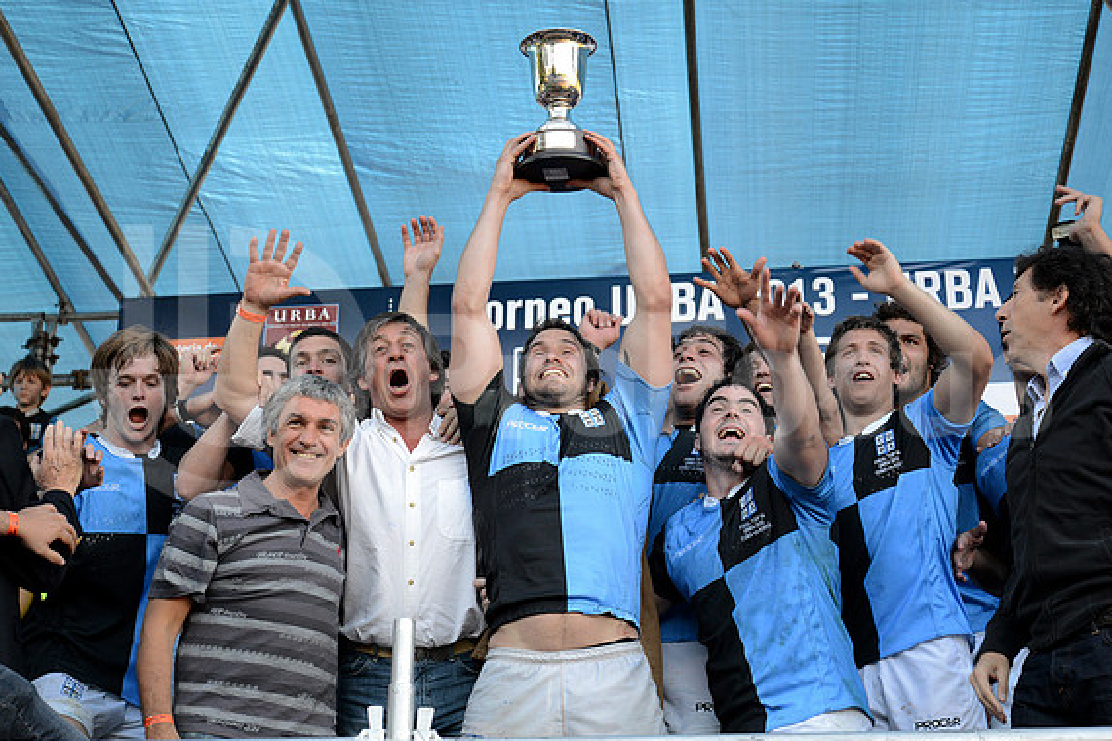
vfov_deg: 23.8
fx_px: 1761
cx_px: 564
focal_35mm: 57
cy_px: 371
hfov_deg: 35.1
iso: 1600
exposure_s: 1/500
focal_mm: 56
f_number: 4.2
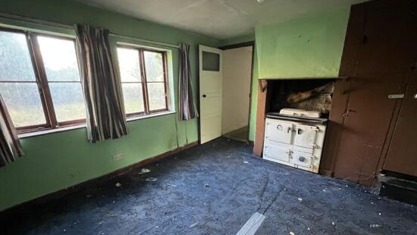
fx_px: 166
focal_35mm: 15
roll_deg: +1.3
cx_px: 208
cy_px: 133
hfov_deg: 103.0
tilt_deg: -16.4
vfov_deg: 70.3
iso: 1000
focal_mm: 1.57
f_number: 1.8
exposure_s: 1/58
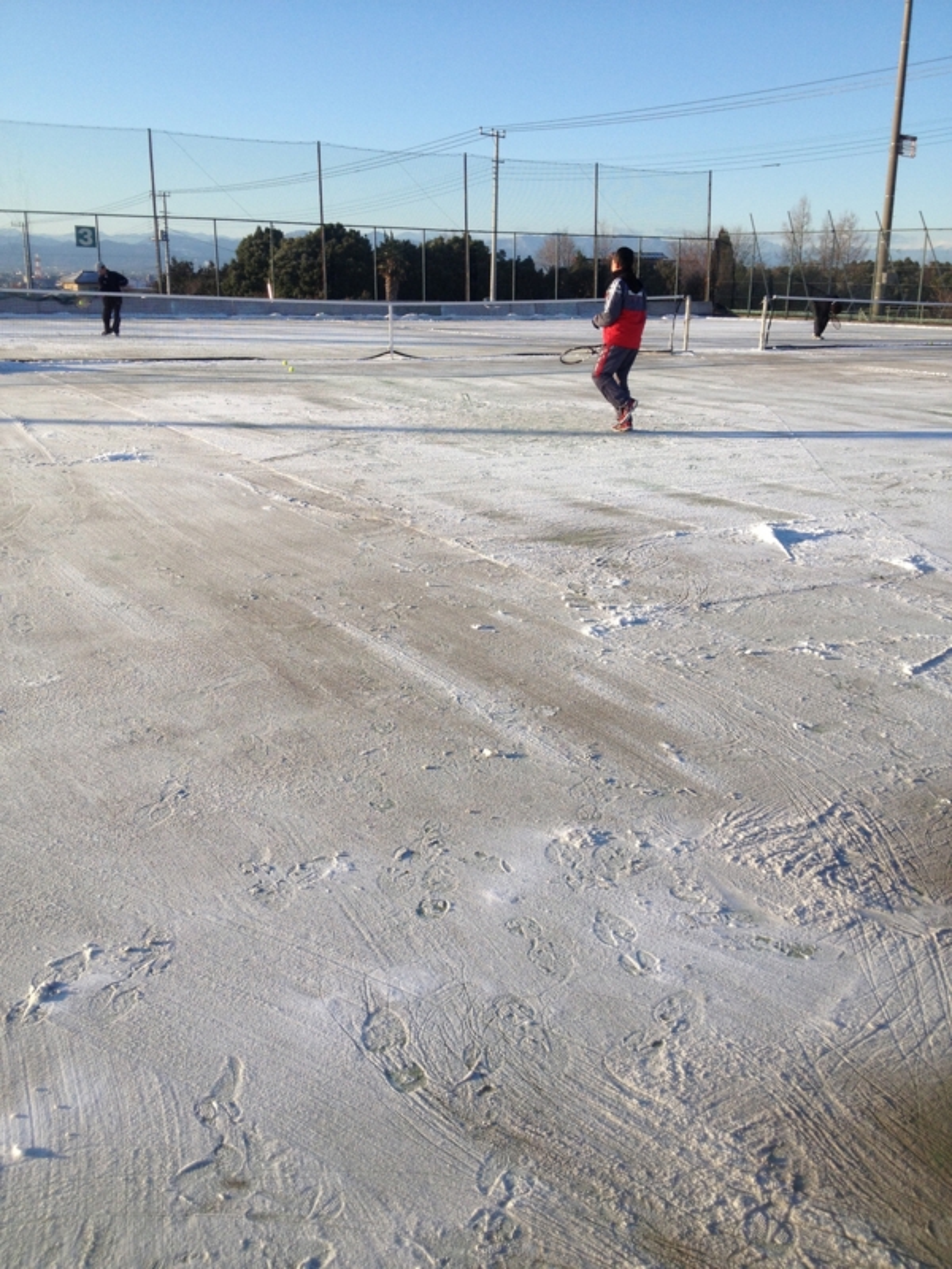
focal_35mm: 35
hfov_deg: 40.7
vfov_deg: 52.6
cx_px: 476
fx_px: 1283
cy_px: 634
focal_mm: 4.28
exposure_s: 1/1082
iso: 50
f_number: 2.4
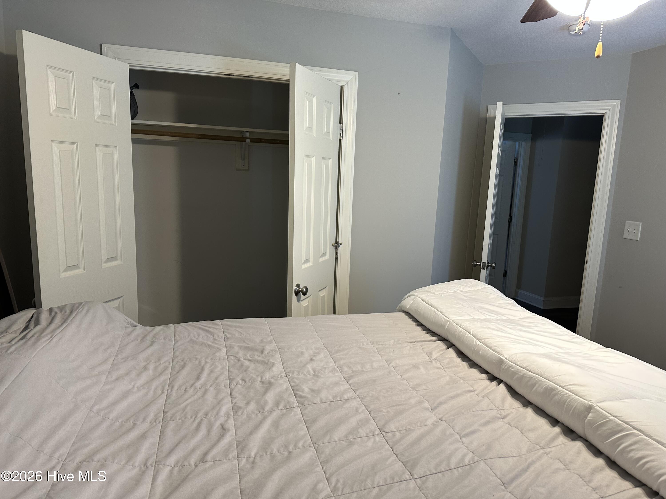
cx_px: 333
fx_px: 462
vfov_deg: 56.8
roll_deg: -2.6
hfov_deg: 71.6
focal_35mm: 24
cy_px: 250
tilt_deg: -9.6
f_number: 1.78
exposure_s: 1/60
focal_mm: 6.86
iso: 160
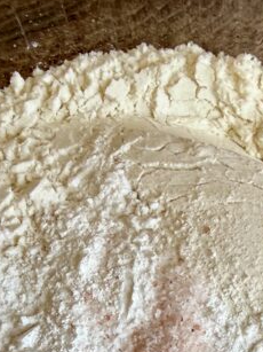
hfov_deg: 18.3
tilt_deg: -86.6
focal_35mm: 80
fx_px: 811
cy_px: 457
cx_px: 188
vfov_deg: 22.0
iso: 40
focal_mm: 2.22
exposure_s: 1/106
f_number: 2.2
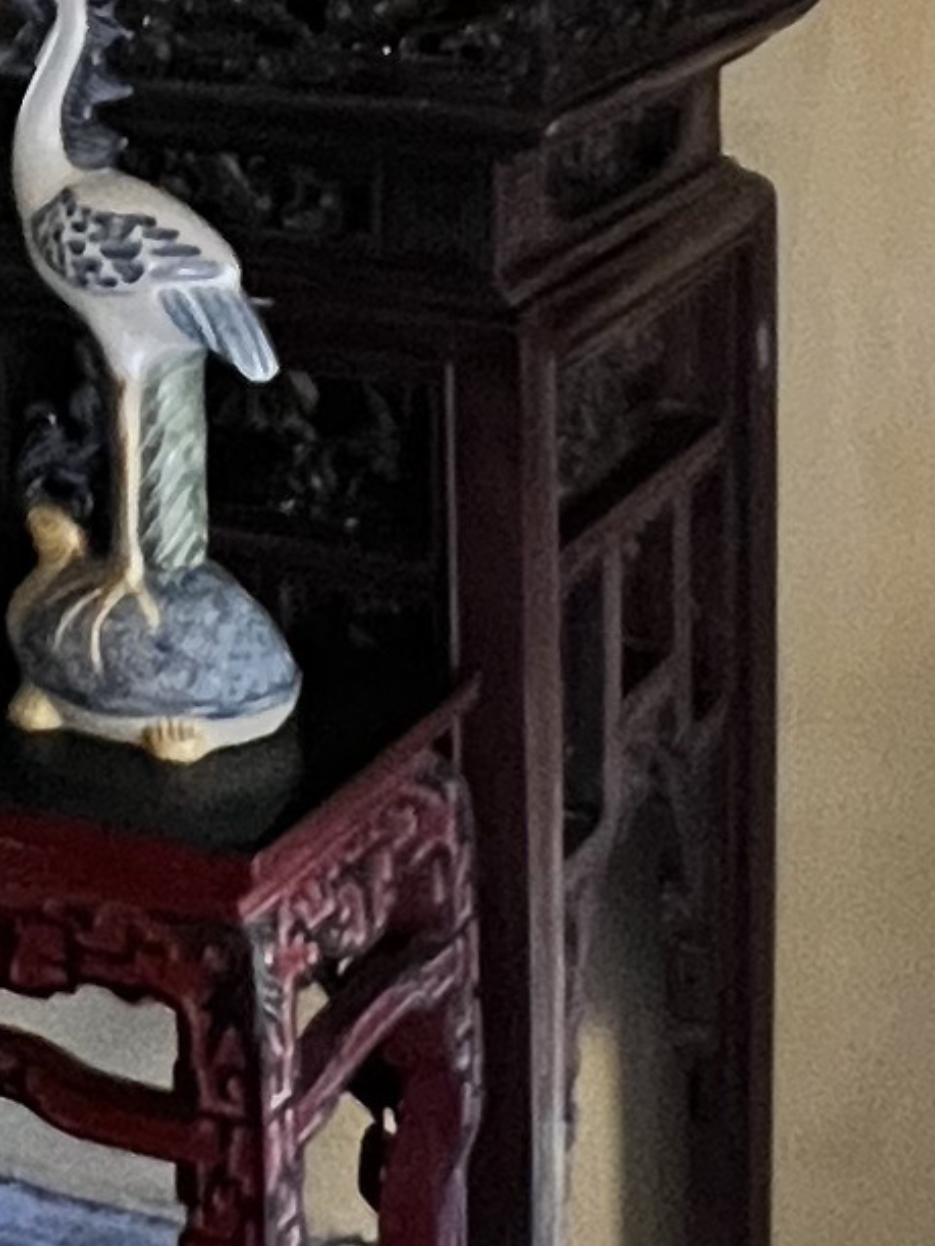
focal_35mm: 85
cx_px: -222
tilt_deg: -3.3
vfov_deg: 21.5
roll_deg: +1.0
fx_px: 3061
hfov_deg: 16.6
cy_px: -226
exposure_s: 1/33
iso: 800
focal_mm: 1.57
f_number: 1.8
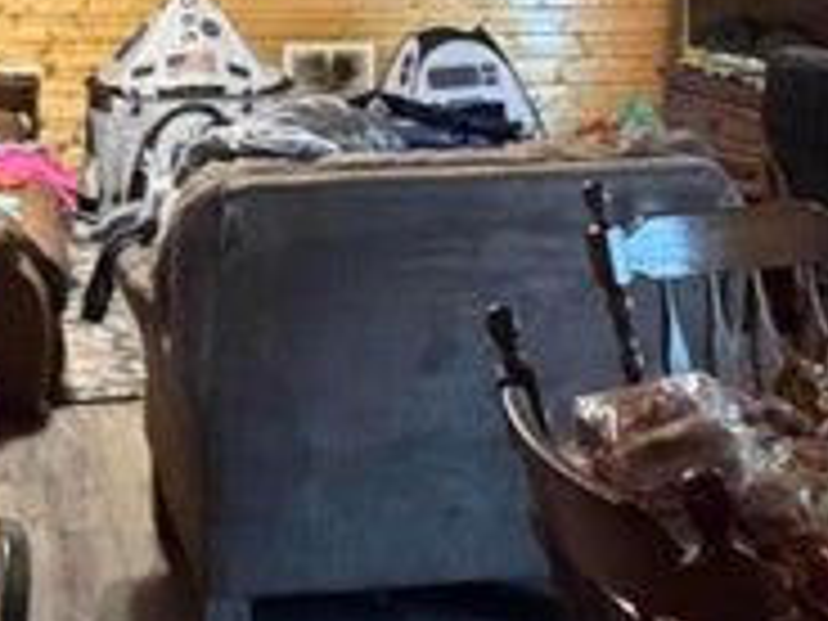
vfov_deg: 21.4
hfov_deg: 28.9
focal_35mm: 65
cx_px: 124
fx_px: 1555
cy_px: -72
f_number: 2.2
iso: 1600
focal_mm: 2.22
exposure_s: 1/40
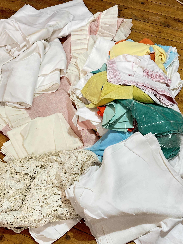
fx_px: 367
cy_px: 129
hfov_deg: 28.0
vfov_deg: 36.8
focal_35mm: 52
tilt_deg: -53.4
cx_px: 89
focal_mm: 6.86
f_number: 1.78
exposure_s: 1/33
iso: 320
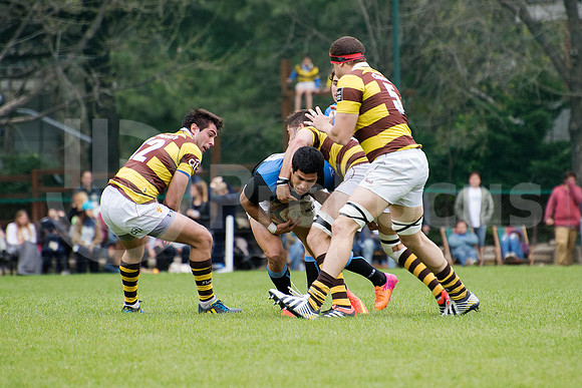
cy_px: 194
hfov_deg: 6.9
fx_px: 4851
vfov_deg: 4.6
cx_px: 291
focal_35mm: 300
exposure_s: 1/500
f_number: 5.6
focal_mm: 300
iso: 2000
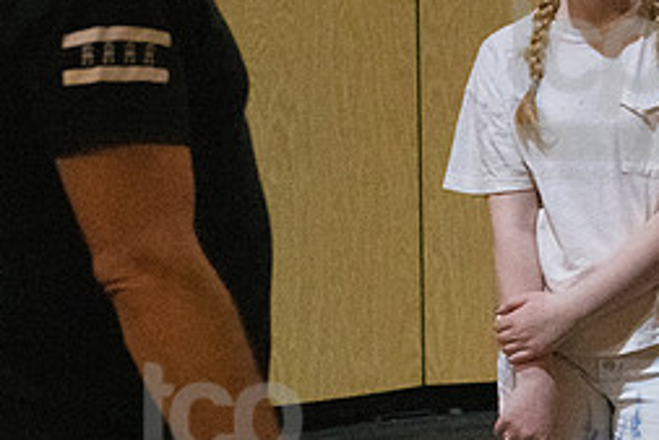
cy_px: 91
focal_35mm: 227
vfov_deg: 6.1
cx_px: 591
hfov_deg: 9.0
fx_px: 4158
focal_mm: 66
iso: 25600
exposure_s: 1/400
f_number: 5.6
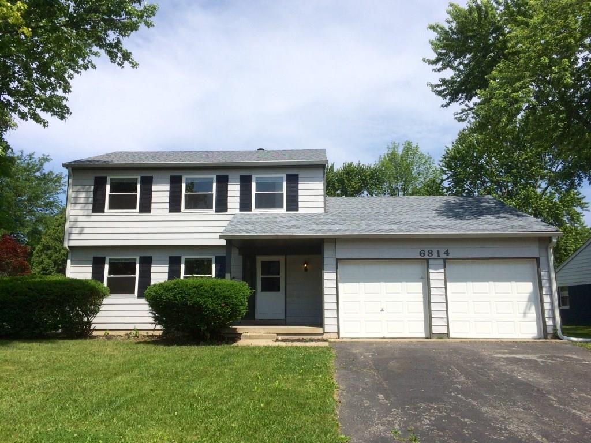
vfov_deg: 48.2
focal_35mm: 29
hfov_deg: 61.7
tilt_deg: +10.2
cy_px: 222
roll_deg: +0.8
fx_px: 495
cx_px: 296
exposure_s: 1/2740
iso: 32
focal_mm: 4.15
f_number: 2.2
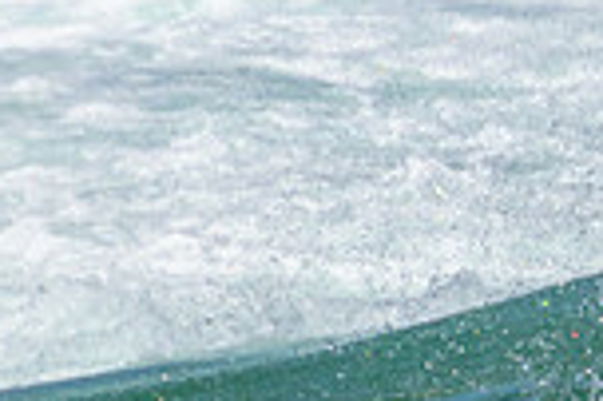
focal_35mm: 4204
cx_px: 1404
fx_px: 70340
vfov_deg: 0.3
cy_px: 619
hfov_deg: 0.5
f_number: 11
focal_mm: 800
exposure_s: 1/2000
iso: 640
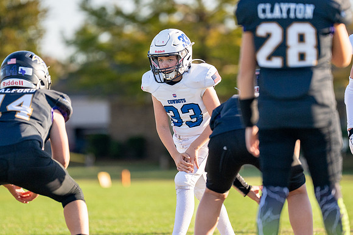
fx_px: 3513
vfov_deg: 3.8
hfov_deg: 5.8
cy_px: 112
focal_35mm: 358
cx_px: 165
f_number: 2.8
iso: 400
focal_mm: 200
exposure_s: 1/4000
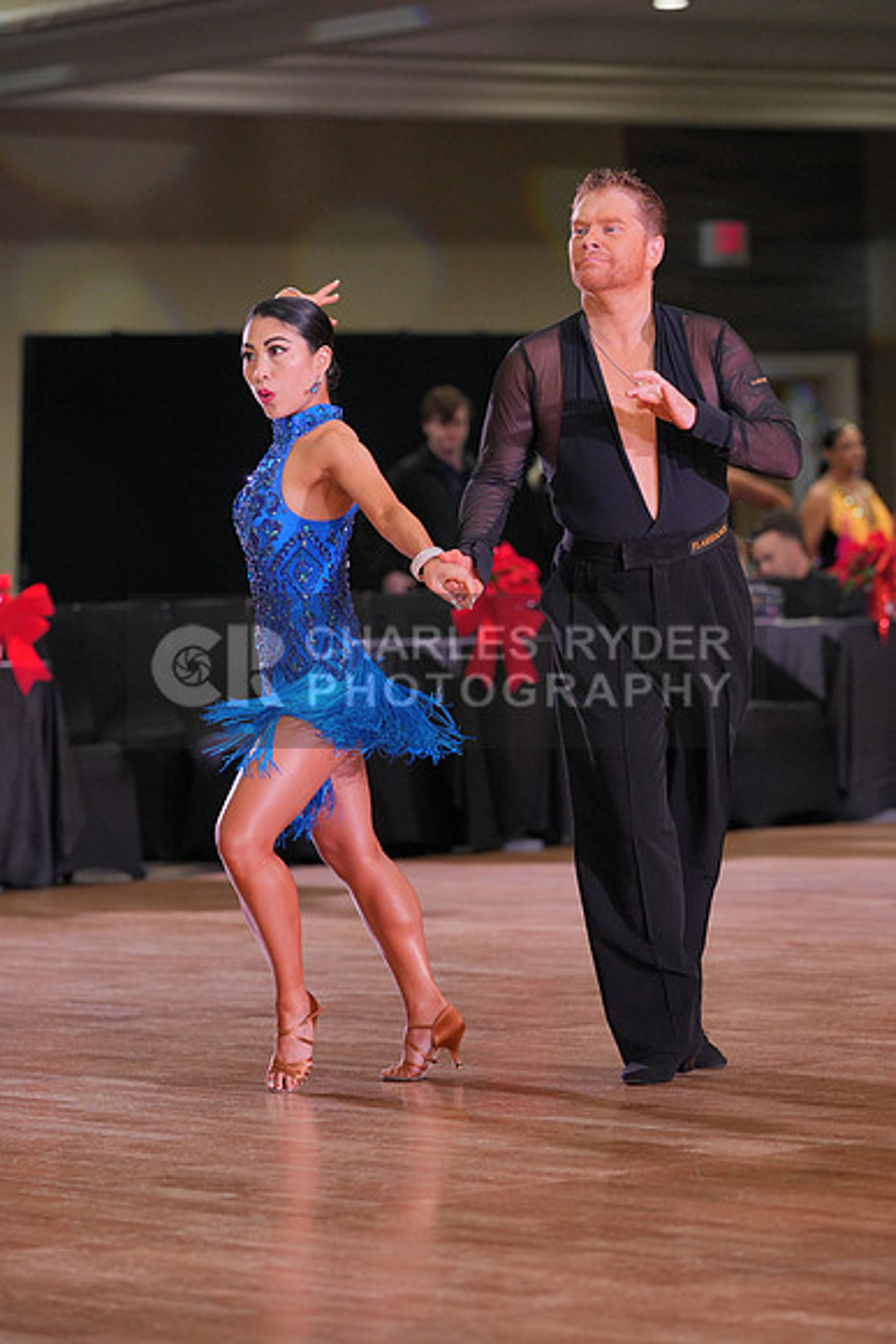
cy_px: 672
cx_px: 448
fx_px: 5335
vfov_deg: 14.3
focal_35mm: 143
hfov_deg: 9.6
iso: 2000
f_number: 4
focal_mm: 143
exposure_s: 1/400
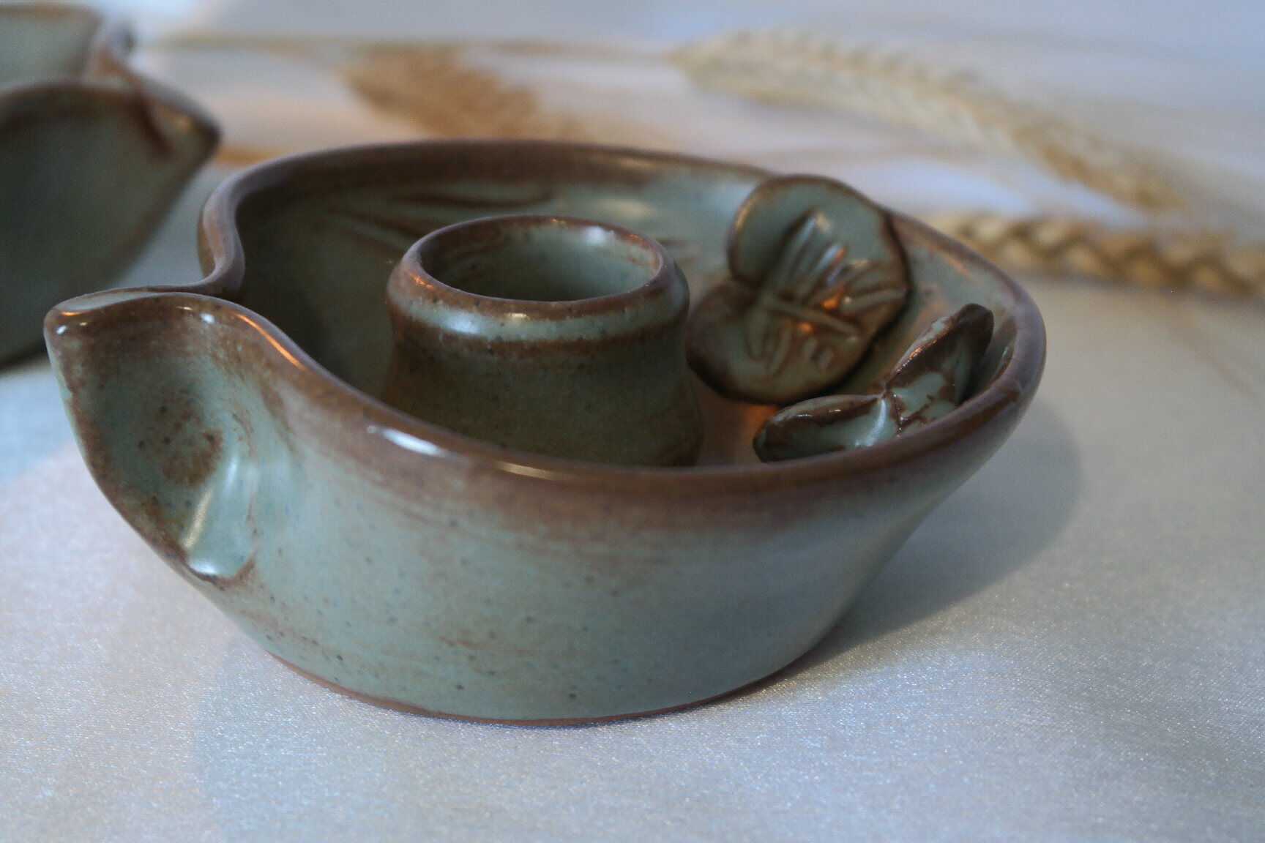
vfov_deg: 17.7
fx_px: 2705
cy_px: 422
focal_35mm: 77
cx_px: 632
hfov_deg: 26.3
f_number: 5.6
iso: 800
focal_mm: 50
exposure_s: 1/30
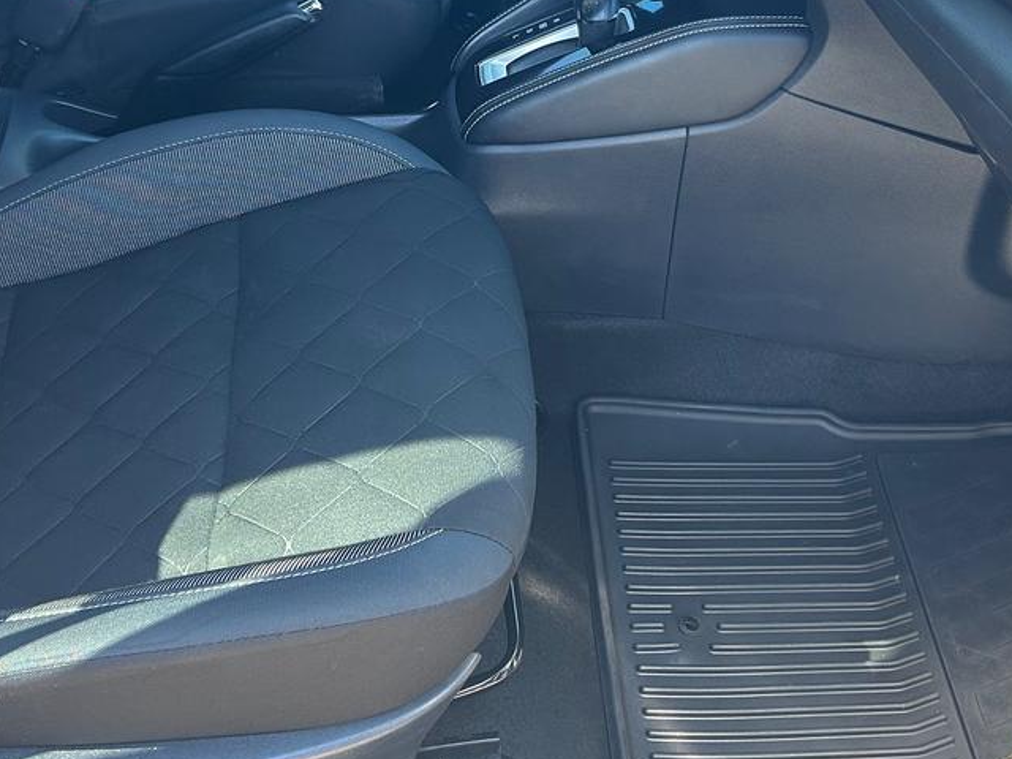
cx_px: 550
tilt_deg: -35.8
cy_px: 212
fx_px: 1520
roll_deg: -0.2
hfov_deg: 36.8
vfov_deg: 27.7
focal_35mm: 52
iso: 64
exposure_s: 1/125
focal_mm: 5.7
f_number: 1.5
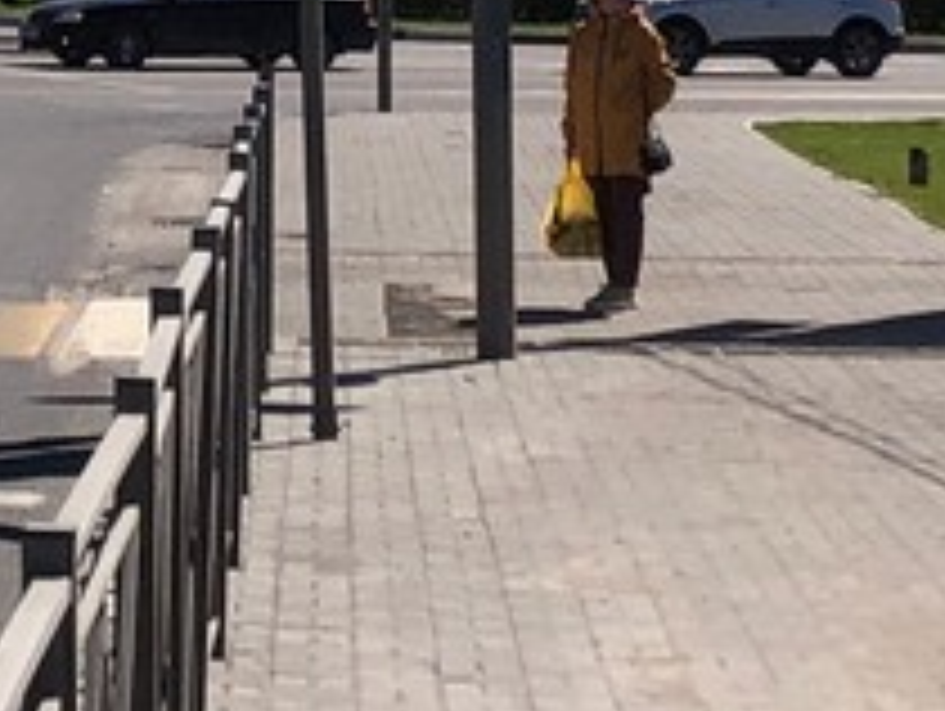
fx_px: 5821
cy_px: -536
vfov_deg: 6.8
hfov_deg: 9.1
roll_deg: -2.7
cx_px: -270
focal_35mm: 213
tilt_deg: +6.6
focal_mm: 3.99
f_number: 1.8
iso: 20
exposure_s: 1/2825
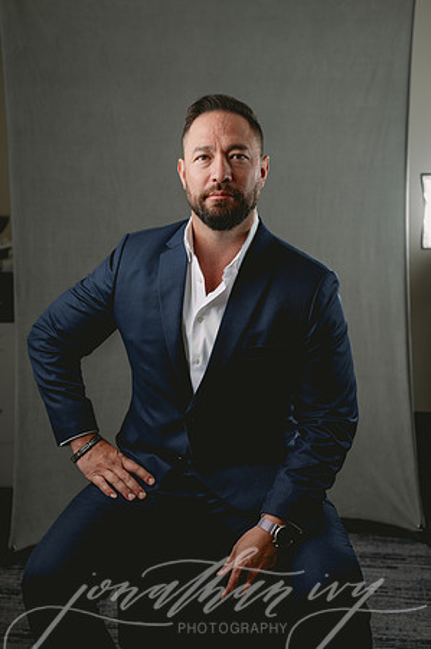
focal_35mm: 50
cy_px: 324
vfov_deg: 39.6
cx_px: 216
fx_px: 900
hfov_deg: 26.9
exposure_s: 1/200
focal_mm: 50
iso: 50
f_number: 3.5
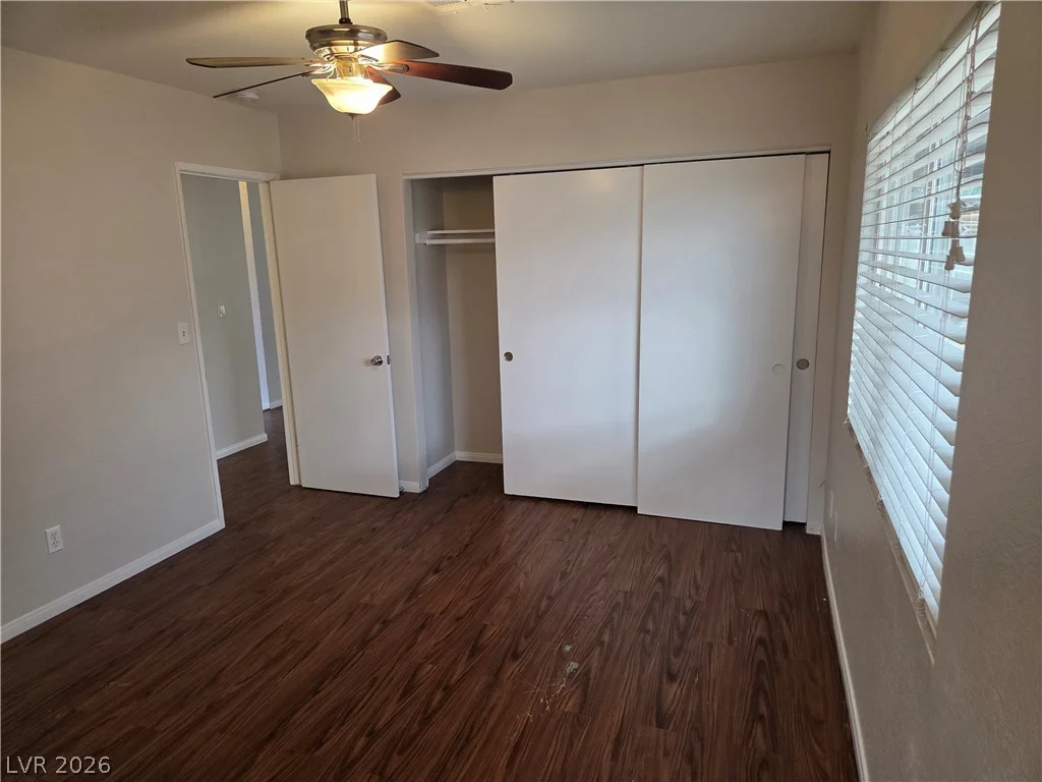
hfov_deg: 73.9
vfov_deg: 58.9
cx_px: 521
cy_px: 391
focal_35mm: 23
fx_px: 692
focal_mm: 5.4
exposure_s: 1/120
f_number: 1.8
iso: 200
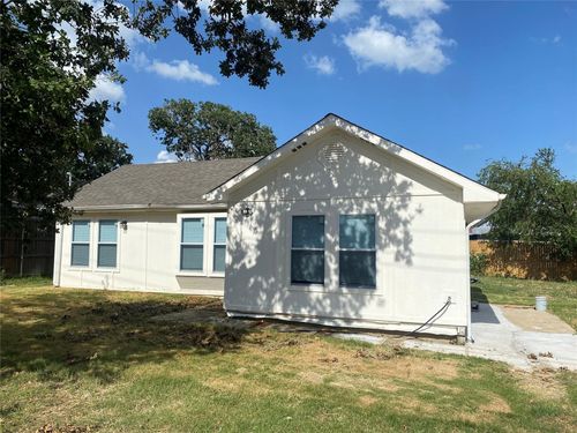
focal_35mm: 26
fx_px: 433
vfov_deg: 53.1
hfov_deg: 67.3
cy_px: 216
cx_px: 288
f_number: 1.8
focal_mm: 4.25
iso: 32
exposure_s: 1/5025
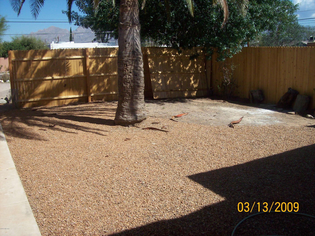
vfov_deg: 39.6
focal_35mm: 36
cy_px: 118
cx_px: 158
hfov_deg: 51.4
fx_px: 327
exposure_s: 1/759
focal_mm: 6
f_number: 4.8
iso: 80
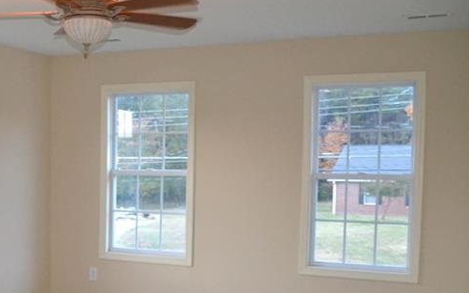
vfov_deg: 22.2
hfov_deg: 32.1
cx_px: -12
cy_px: 216
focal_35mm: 58
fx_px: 742
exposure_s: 1/60
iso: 2500
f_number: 3.5
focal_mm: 18
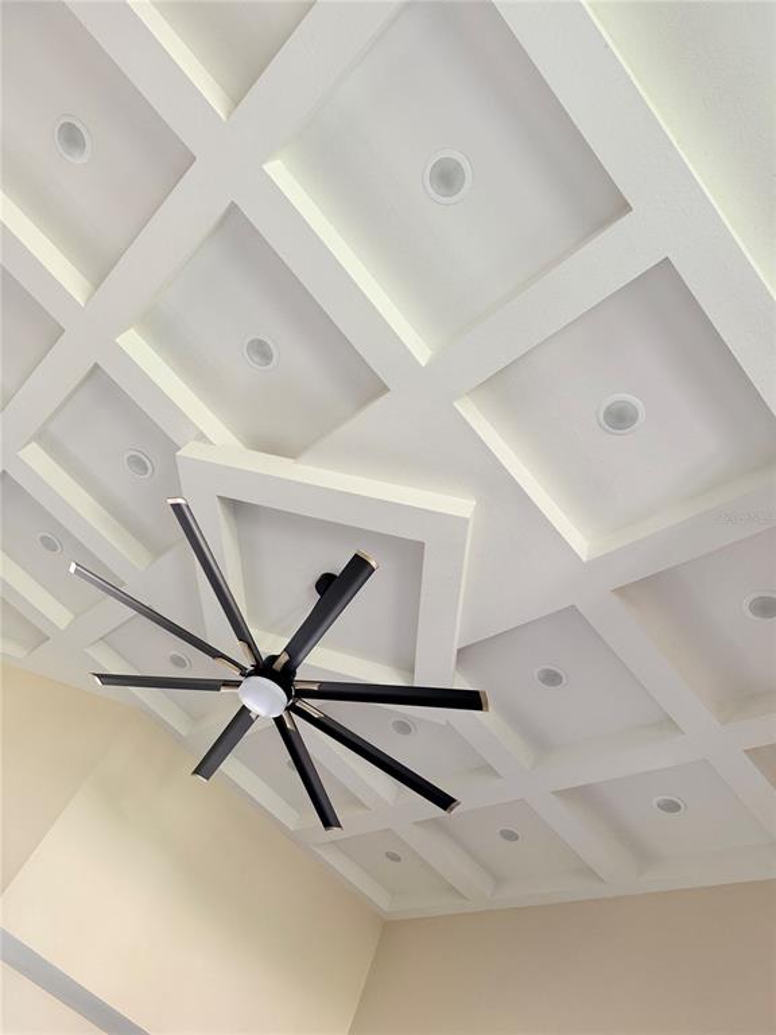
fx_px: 717
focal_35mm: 24
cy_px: 518
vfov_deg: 71.6
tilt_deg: +50.1
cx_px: 388
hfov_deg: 56.8
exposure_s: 1/60
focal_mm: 6.76
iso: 160
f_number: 1.78
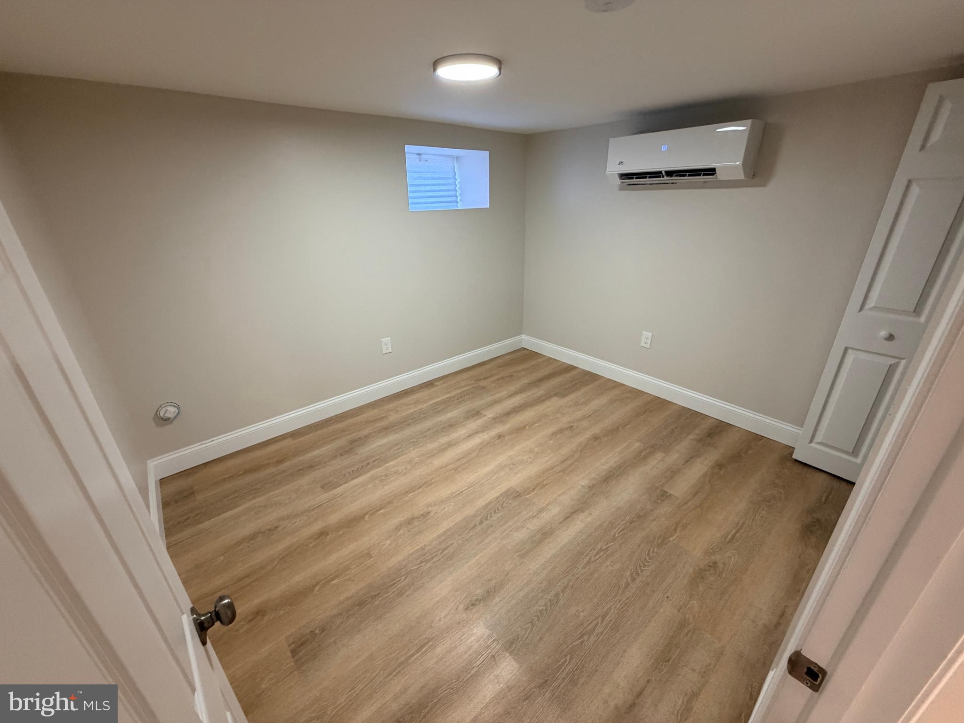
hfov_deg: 102.1
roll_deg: +0.6
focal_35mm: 14
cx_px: 482
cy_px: 362
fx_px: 390
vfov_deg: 85.7
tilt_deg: -23.6
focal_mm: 2.22
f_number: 2.2
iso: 320
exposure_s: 1/60
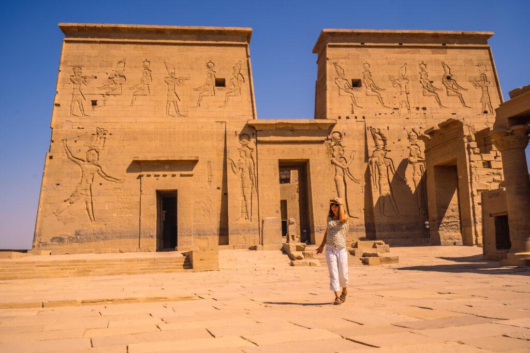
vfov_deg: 42.3
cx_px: 265
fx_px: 456
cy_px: 176
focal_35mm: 31
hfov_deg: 60.3
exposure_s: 1/60
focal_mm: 31
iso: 125
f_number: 9
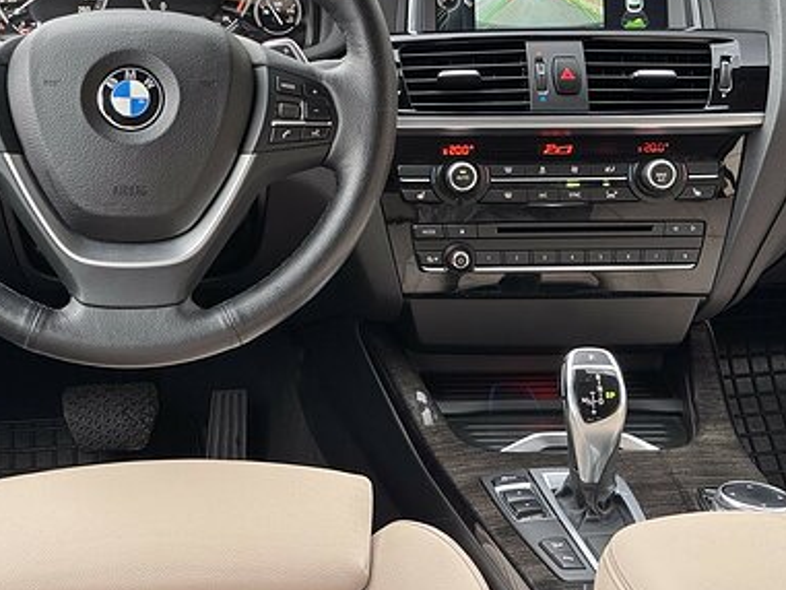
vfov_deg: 21.2
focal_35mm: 69
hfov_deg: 28.0
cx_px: 274
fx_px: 1567
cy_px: 194
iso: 200
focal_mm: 6.76
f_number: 1.78
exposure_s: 1/60
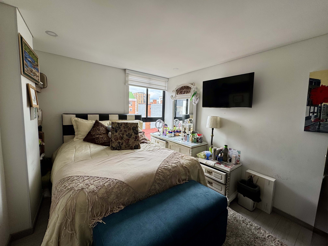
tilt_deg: -5.6
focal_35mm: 14
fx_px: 133
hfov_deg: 102.1
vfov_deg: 85.7
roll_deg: -0.8
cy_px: 123
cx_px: 164
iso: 40
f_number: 2.2
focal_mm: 2.22
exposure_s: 1/149
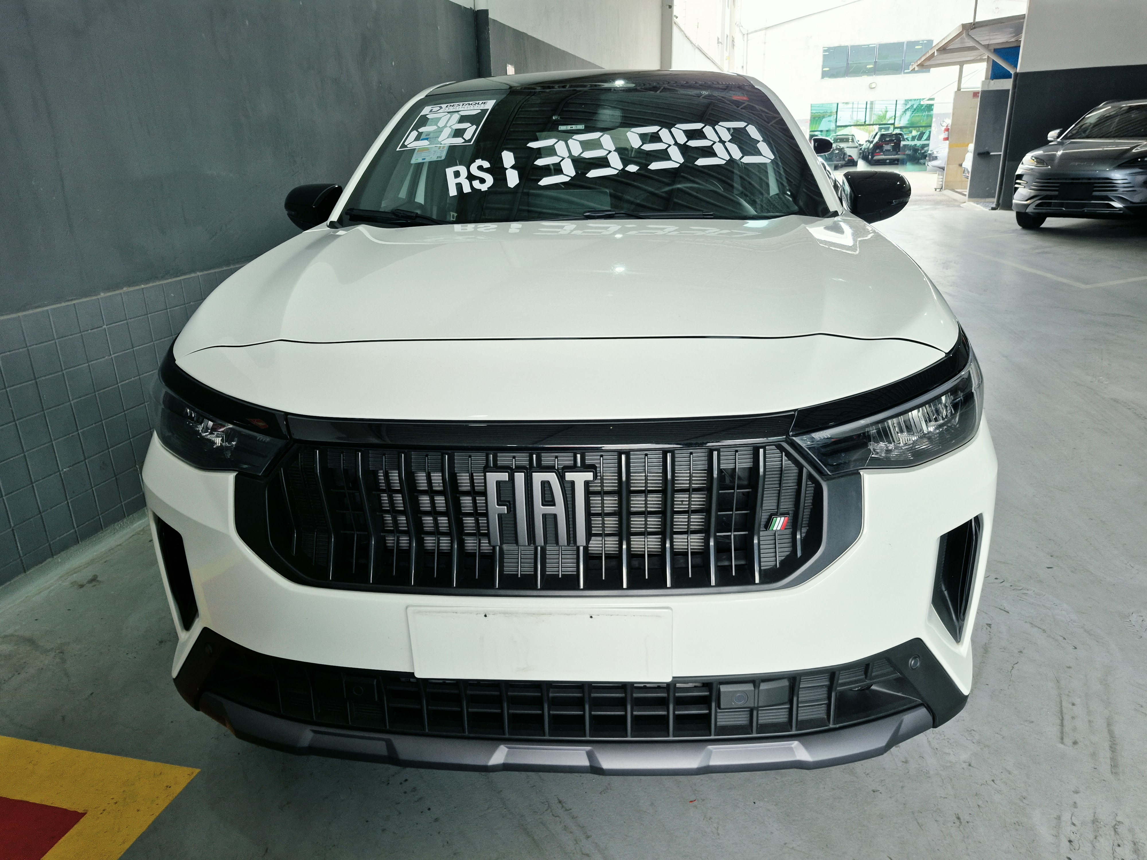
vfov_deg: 58.9
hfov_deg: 73.9
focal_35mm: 23
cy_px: 430
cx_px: 574
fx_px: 762
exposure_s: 1/60
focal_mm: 5.4
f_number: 1.8
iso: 50
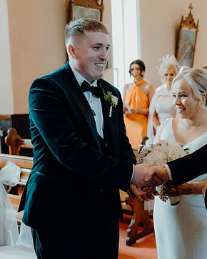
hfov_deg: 27.8
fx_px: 414
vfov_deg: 34.8
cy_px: 133
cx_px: 145
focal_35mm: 54
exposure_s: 1/200
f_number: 3.5
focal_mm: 36
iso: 3200
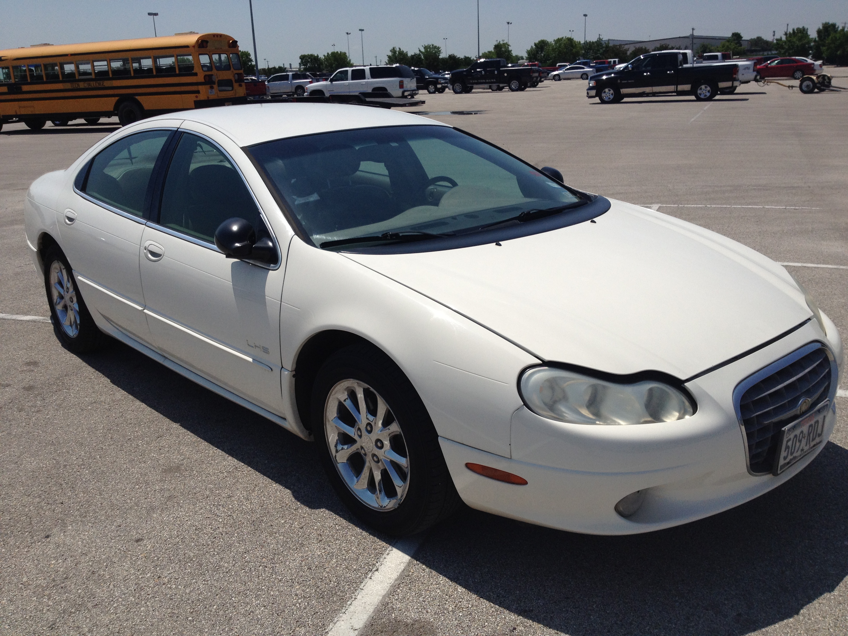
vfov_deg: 40.7
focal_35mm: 35
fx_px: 857
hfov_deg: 52.6
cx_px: 424
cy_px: 318
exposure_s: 1/4608
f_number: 2.4
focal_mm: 4.28
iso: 64
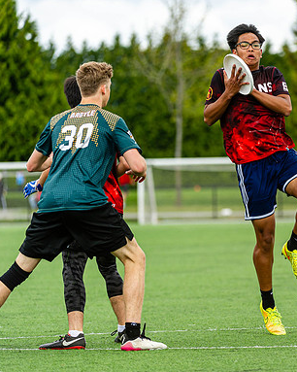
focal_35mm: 284
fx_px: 3123
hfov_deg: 5.4
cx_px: 263
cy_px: 186
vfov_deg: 6.8
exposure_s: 1/1600
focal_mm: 200
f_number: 4
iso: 640
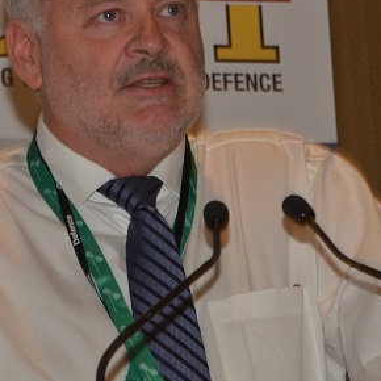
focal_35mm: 348
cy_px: 120
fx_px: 4333
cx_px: 148
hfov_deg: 5.0
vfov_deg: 5.0
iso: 1250
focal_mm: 130
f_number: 8
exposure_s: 1/60
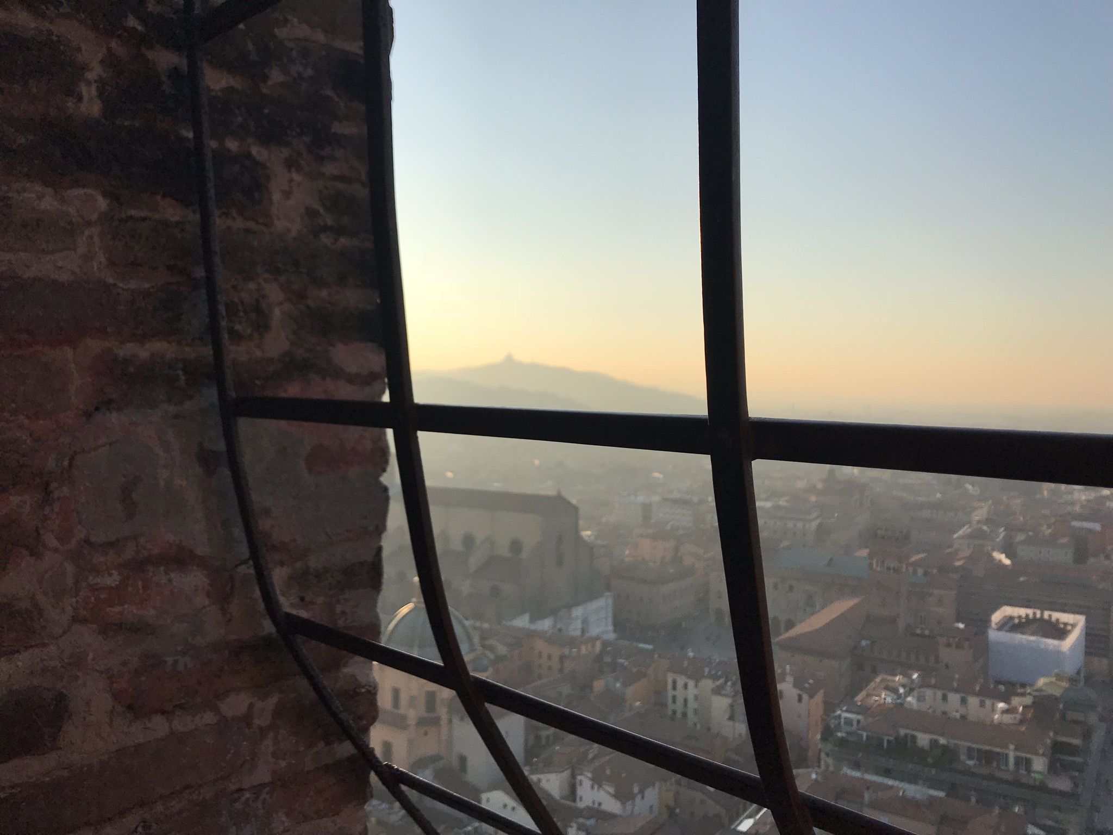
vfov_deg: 49.7
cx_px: 556
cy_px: 418
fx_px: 900
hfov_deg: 63.4
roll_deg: -0.7
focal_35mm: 28
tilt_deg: -0.8
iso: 20
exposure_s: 1/2283
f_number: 1.8
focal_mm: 3.99
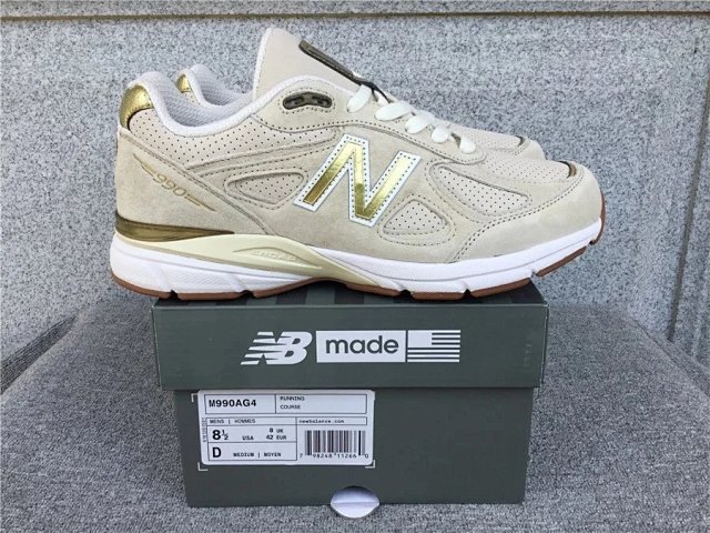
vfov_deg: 45.4
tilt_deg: -18.8
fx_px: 636
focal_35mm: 31
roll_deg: +0.3
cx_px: 355
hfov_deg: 58.4
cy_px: 266
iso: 25
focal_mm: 3.3
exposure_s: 1/519
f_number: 2.4
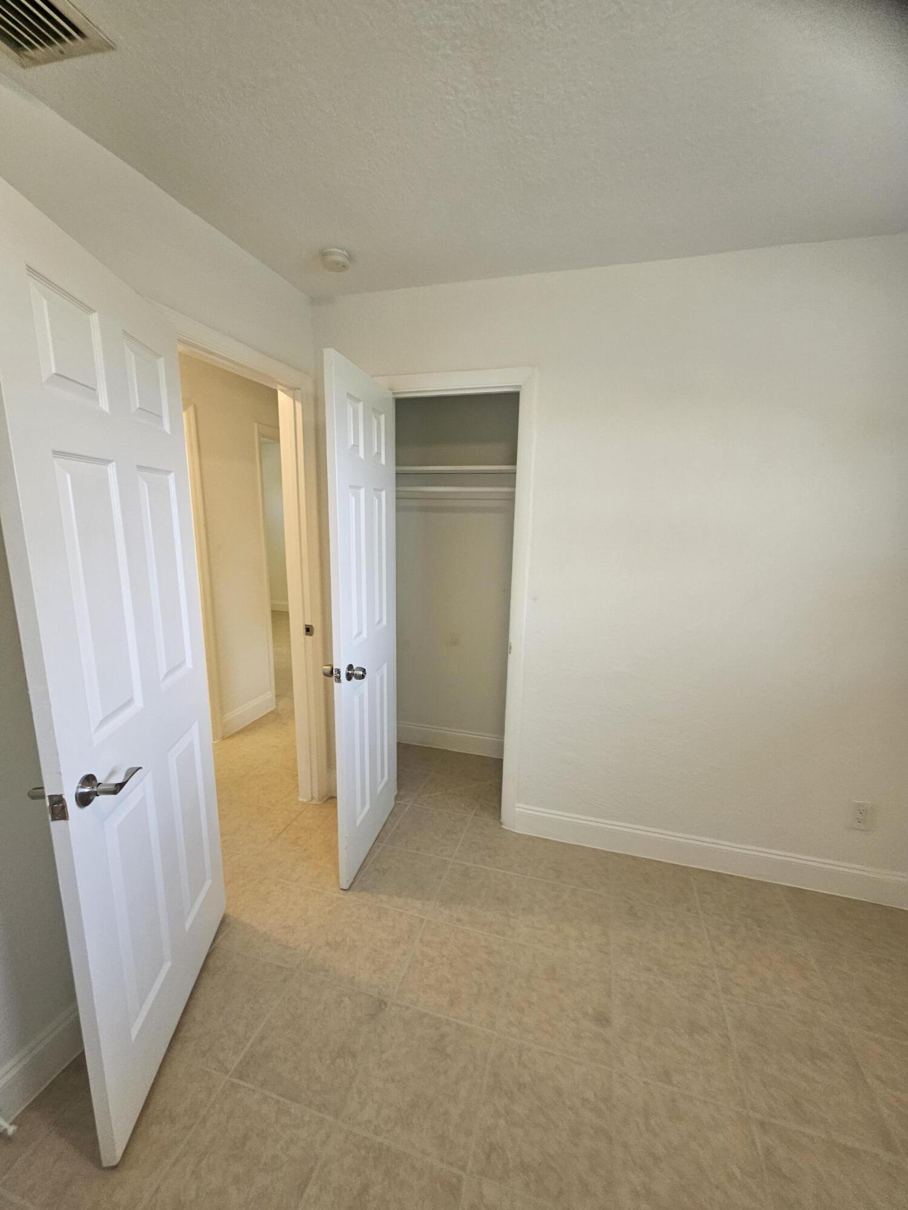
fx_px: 455
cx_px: 454
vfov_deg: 106.2
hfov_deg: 89.9
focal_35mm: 13
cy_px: 605
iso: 125
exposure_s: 1/60
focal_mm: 2.2
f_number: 2.2
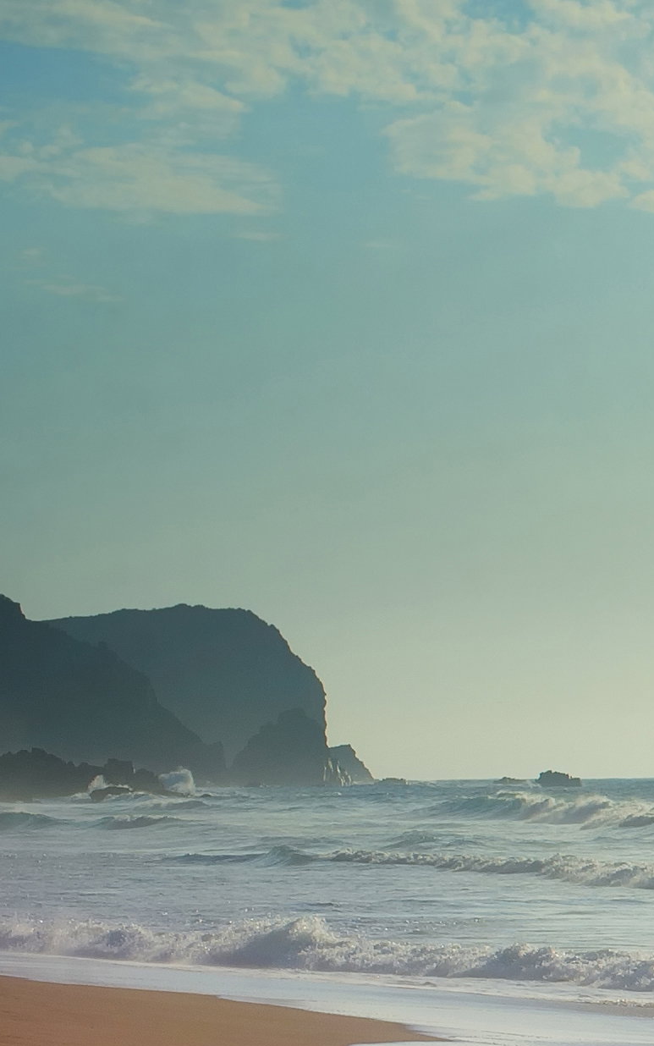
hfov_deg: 6.1
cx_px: 1760
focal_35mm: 203
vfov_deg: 10.3
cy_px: 873
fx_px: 5786
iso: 125
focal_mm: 50
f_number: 8
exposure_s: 1/1000
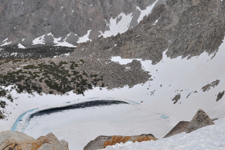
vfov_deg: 24.6
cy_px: 77
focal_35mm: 55
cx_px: 121
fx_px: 344
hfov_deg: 36.2
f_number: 9
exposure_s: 1/1000
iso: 200
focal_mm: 32
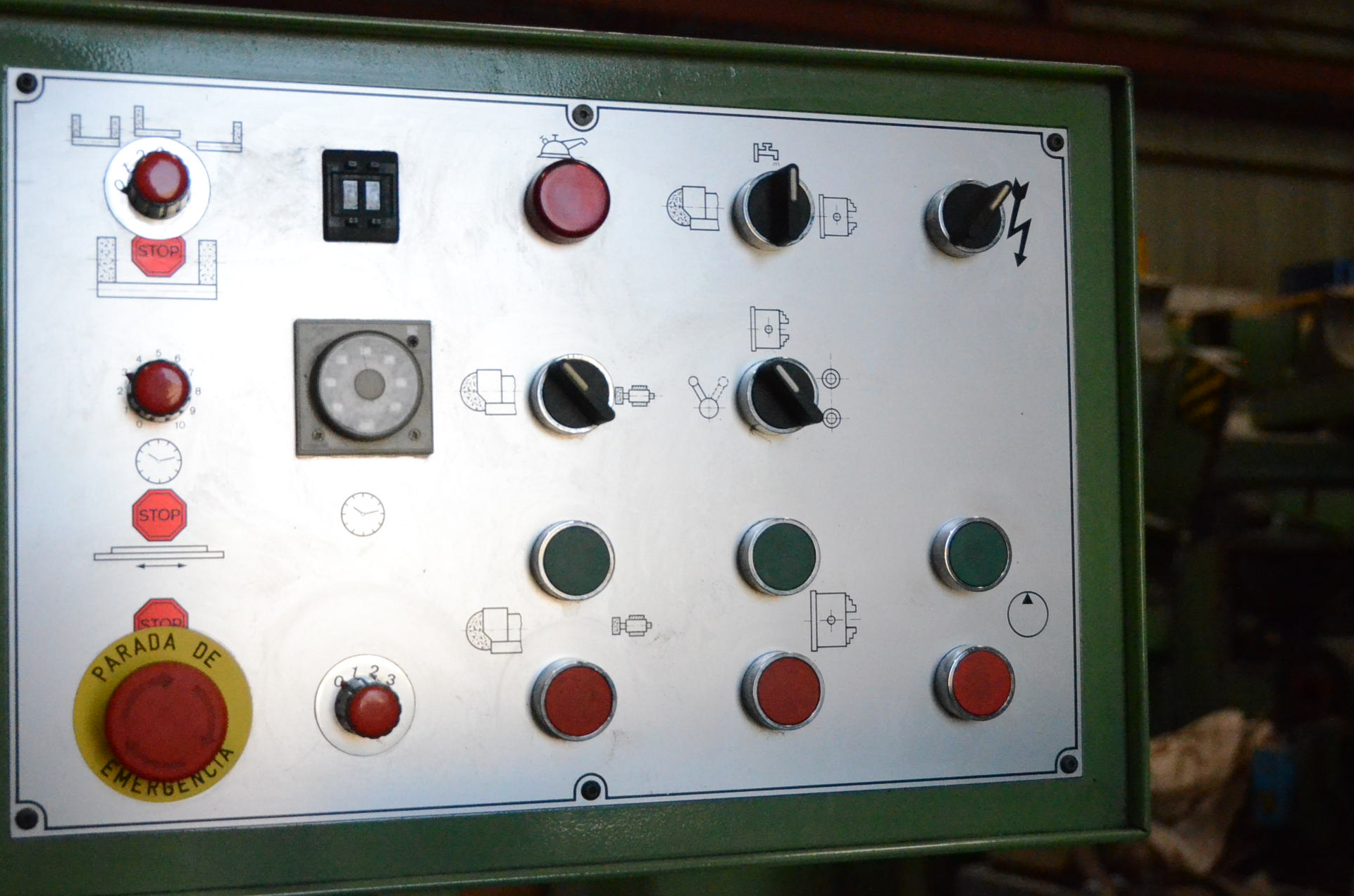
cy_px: 443
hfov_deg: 39.6
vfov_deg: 26.9
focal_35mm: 50
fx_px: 1877
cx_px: 608
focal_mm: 26
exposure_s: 1/5000
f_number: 3.8
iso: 6400
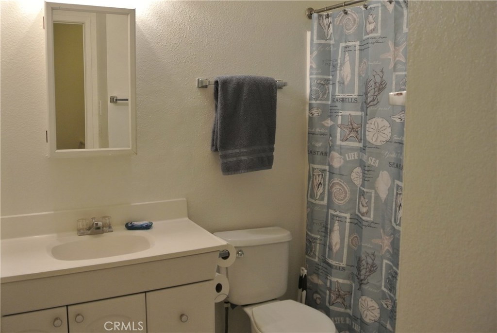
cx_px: 248
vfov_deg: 48.0
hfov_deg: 67.3
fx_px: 373
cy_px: 166
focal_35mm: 27
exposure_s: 1/60
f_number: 3.5
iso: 400
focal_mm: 10
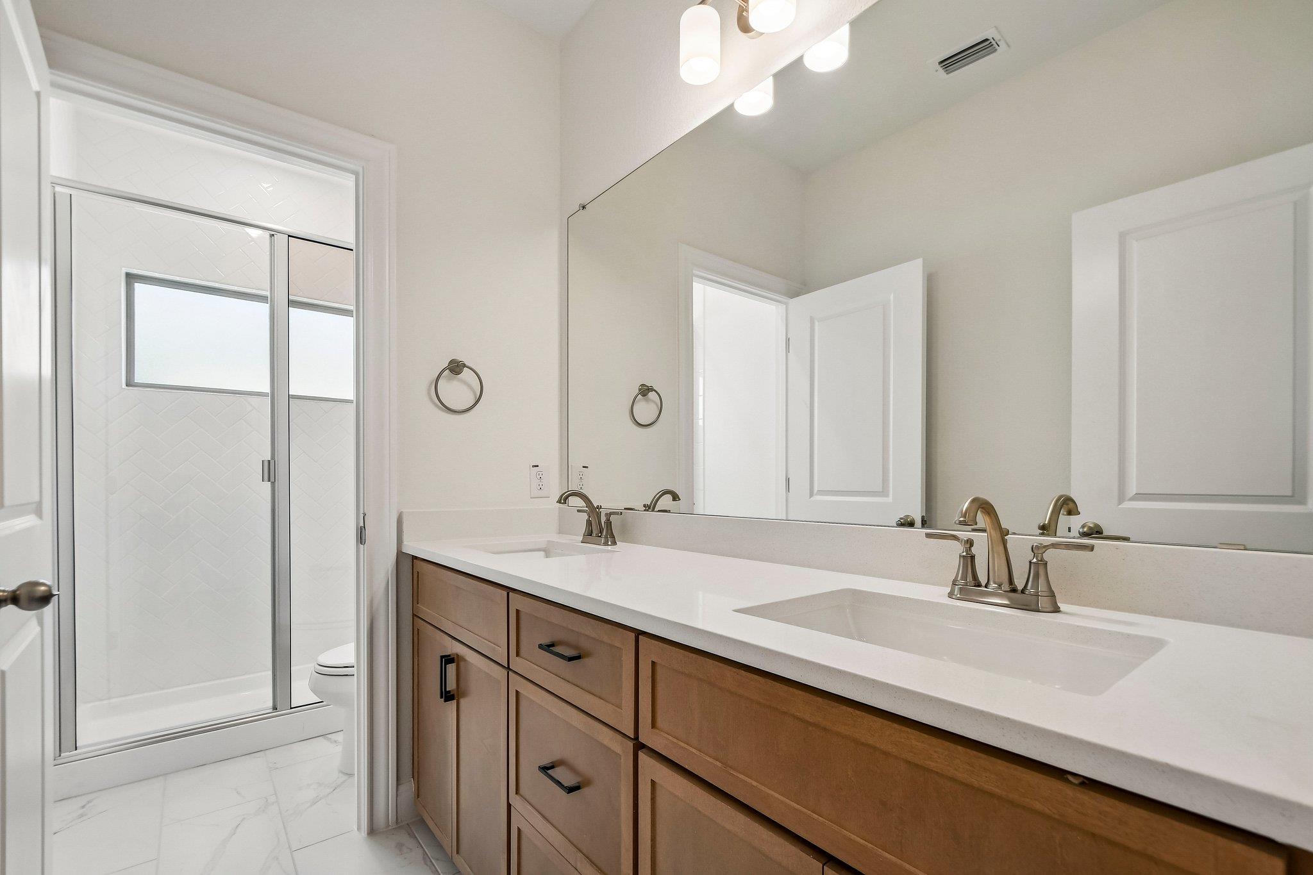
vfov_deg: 77.3
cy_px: 438
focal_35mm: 15
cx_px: 656
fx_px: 547
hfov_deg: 100.4
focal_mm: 10
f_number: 8
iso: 400
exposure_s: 1/125
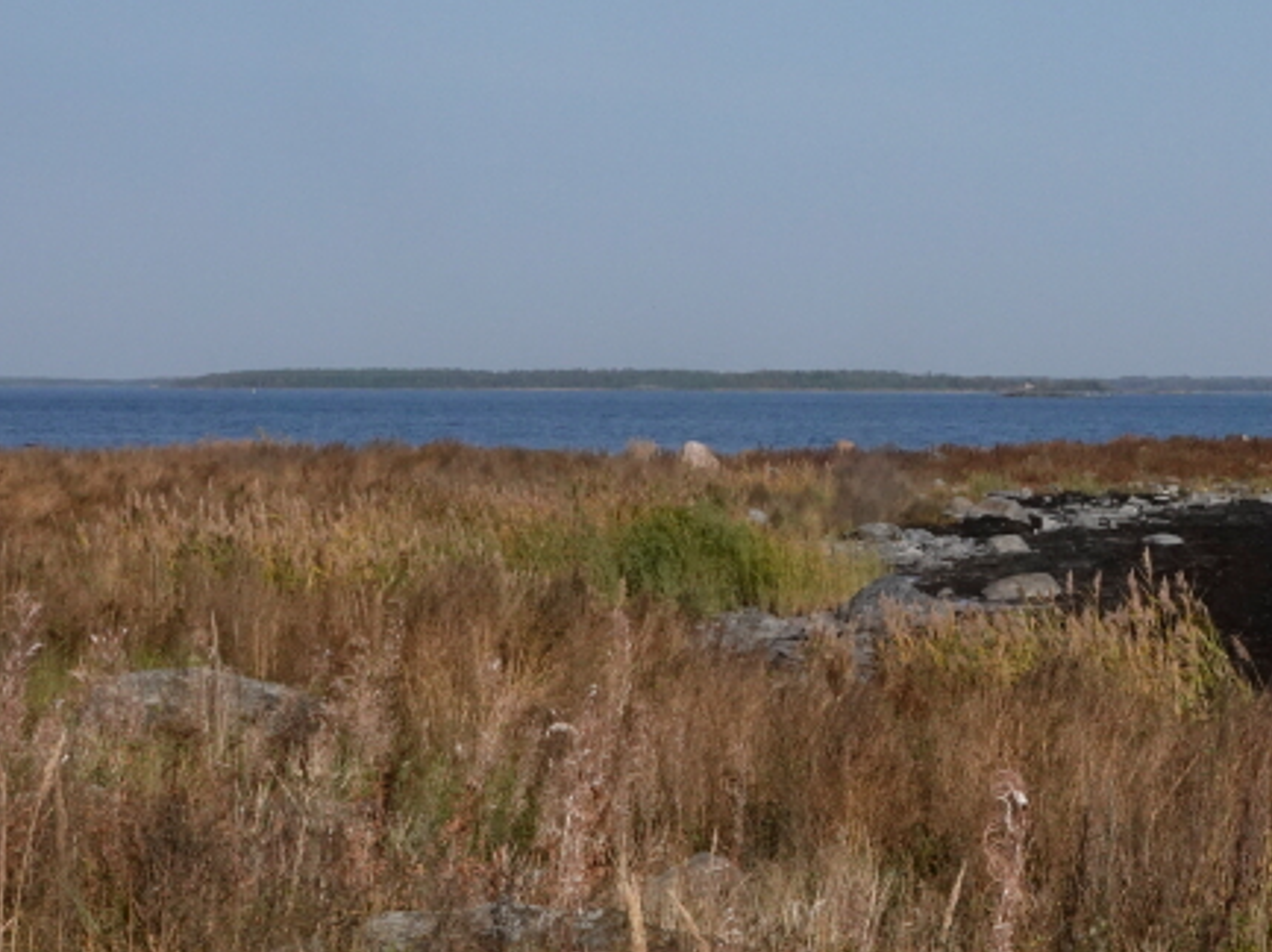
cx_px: 1184
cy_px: 714
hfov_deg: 17.3
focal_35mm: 112
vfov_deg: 13.2
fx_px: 4112
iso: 800
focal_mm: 20.49
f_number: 11
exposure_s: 1/1250
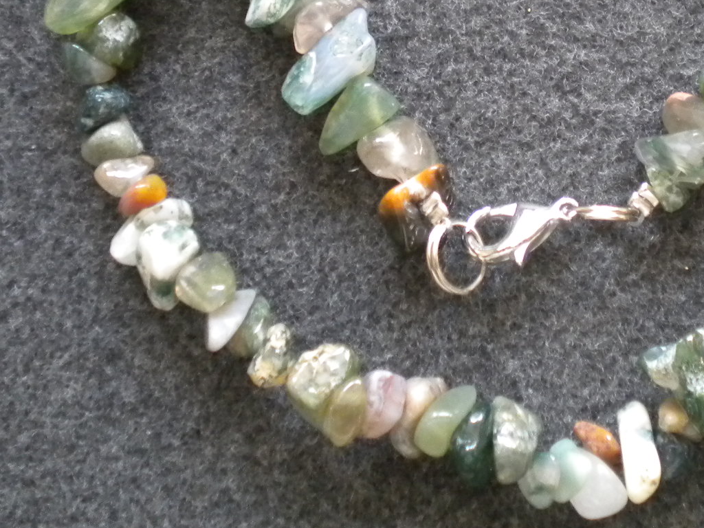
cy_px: 3
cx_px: 516
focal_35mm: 82
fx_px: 1668
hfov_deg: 23.6
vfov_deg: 17.6
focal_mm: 7.4
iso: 400
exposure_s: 1/29.2
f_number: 3.5
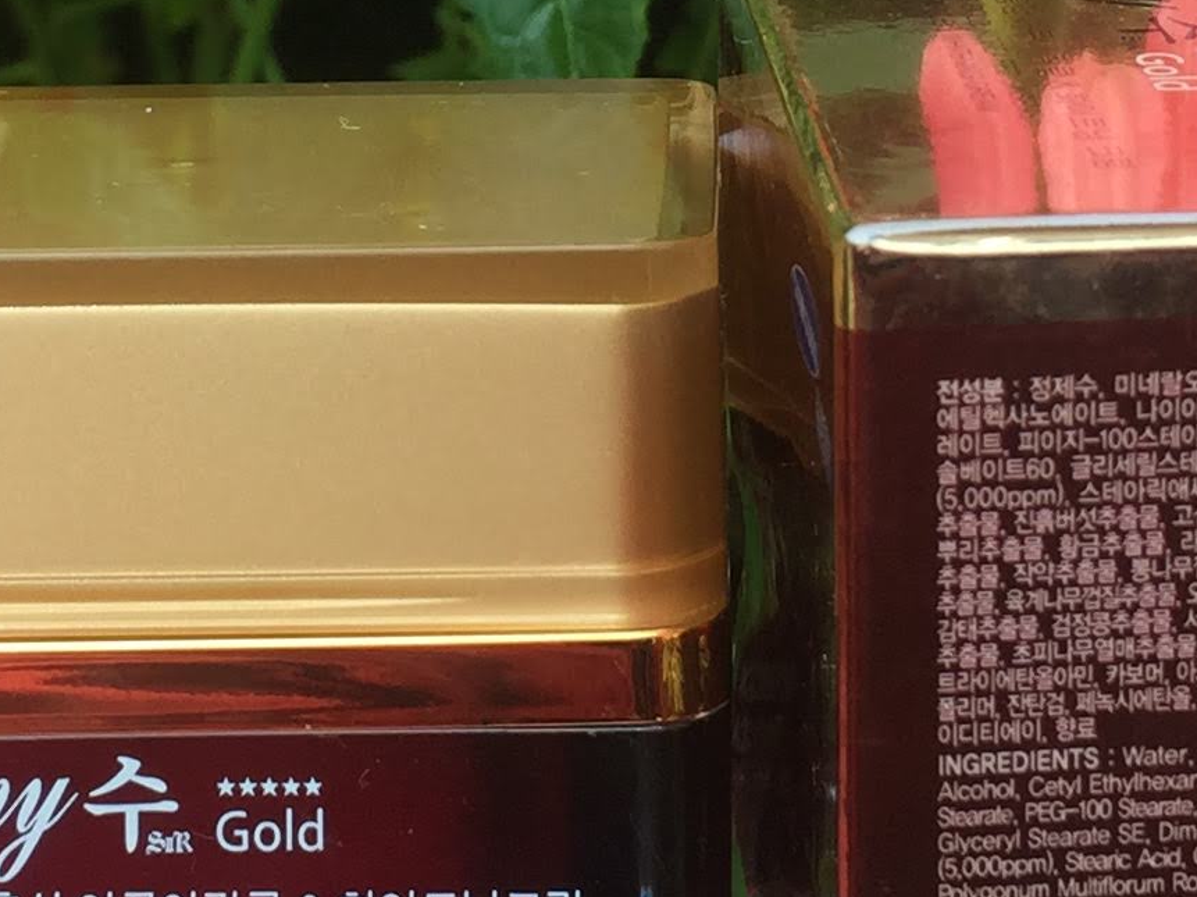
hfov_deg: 17.9
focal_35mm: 110
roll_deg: -0.5
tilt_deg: -26.5
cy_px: -199
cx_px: 630
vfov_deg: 13.1
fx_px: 3802
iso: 32
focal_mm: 4.15
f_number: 2.2
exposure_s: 1/527
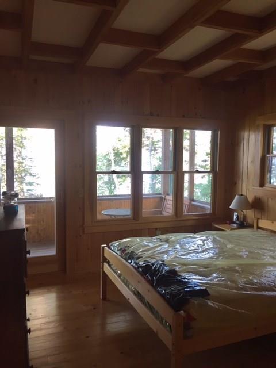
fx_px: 308
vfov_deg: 61.7
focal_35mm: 29
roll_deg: -0.8
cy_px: 184
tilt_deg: -5.8
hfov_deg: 48.2
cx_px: 138
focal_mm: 4.15
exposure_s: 1/30
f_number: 2.2
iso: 80
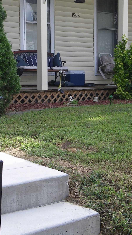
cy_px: 94
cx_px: 37
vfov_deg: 30.5
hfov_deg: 17.4
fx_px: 430
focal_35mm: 69
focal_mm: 5.8
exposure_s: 1/250
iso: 64
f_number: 2.8
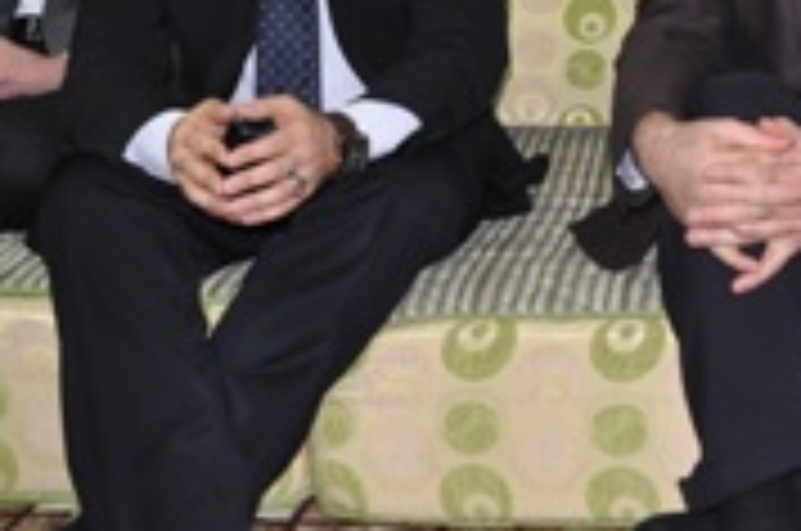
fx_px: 1510
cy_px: -104
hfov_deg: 28.1
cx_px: 788
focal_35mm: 68
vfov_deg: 18.9
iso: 500
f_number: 3.5
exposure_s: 1/60
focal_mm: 18
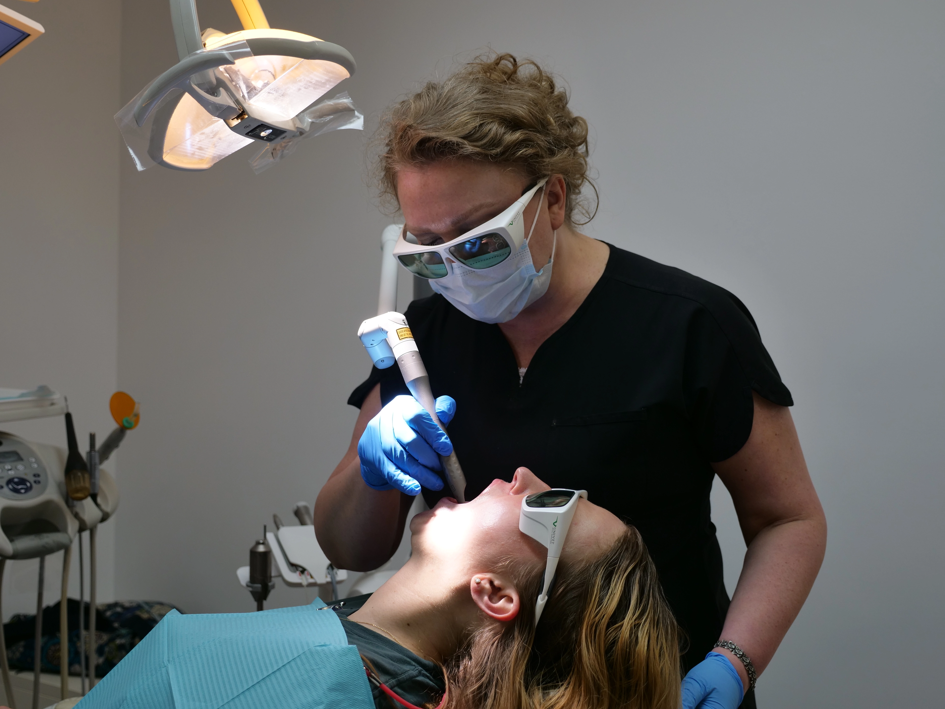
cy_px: 354
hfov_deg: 41.2
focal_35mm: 46
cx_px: 472
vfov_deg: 31.5
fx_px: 1256
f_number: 2.8
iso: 200
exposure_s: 1/100
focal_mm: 23
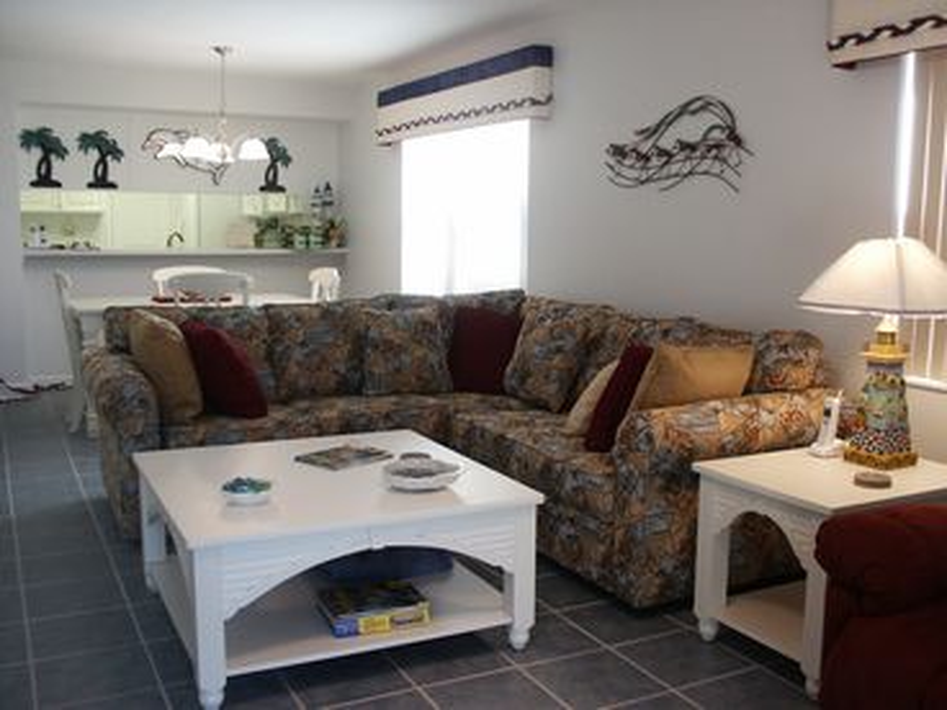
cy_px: 355
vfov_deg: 40.7
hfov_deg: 52.6
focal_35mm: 35
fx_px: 958
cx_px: 474
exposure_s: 1/45
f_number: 3
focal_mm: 7.18
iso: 125
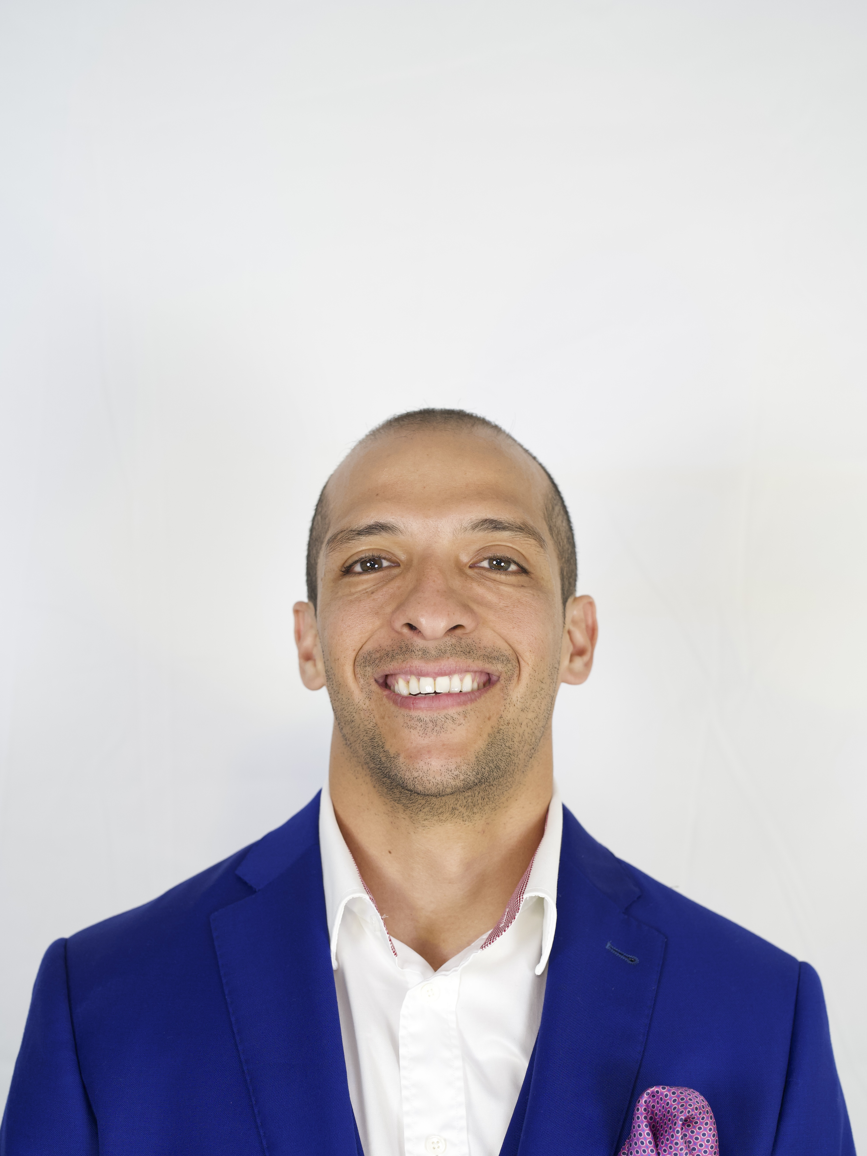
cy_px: 653
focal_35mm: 55
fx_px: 1837
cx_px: 429
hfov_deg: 26.6
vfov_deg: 34.9
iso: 1000
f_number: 3.5
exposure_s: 1/100
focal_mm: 50
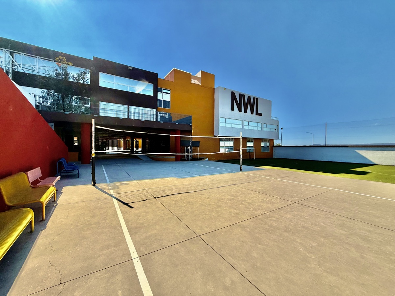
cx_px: 198
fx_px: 160
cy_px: 148
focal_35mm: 14
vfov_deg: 85.7
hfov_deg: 102.1
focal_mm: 2.22
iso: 50
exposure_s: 1/2092
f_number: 2.2
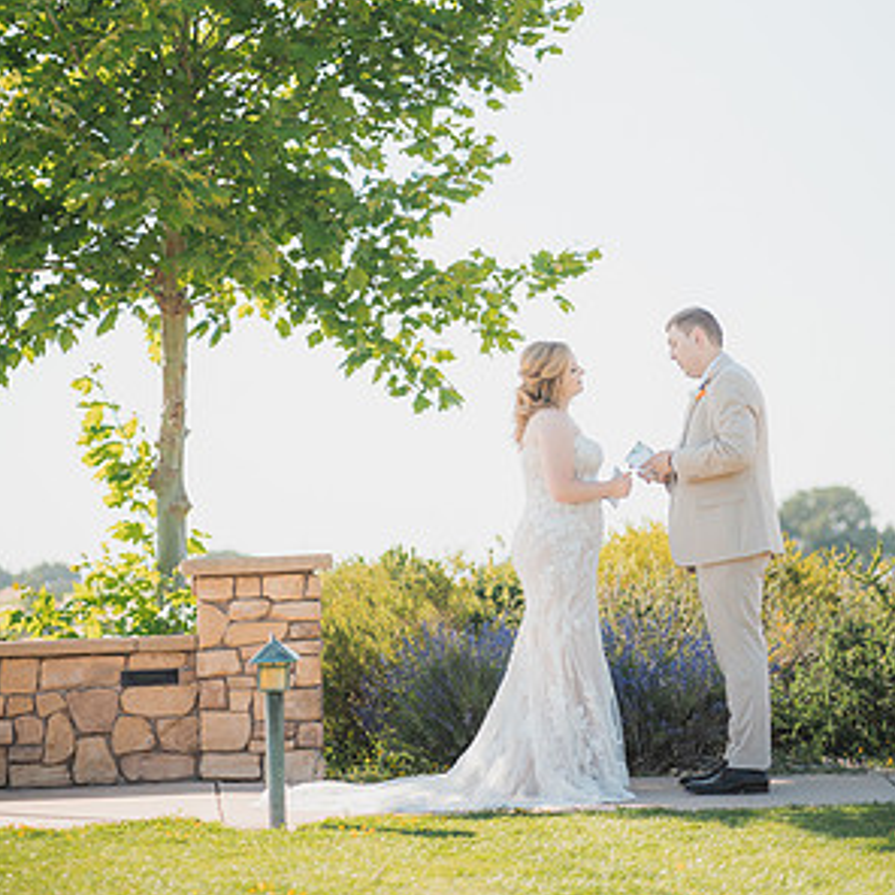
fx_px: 3218
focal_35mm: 110
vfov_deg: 15.8
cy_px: 239
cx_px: 448
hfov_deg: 15.8
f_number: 1.8
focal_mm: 85
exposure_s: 1/2000
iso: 125
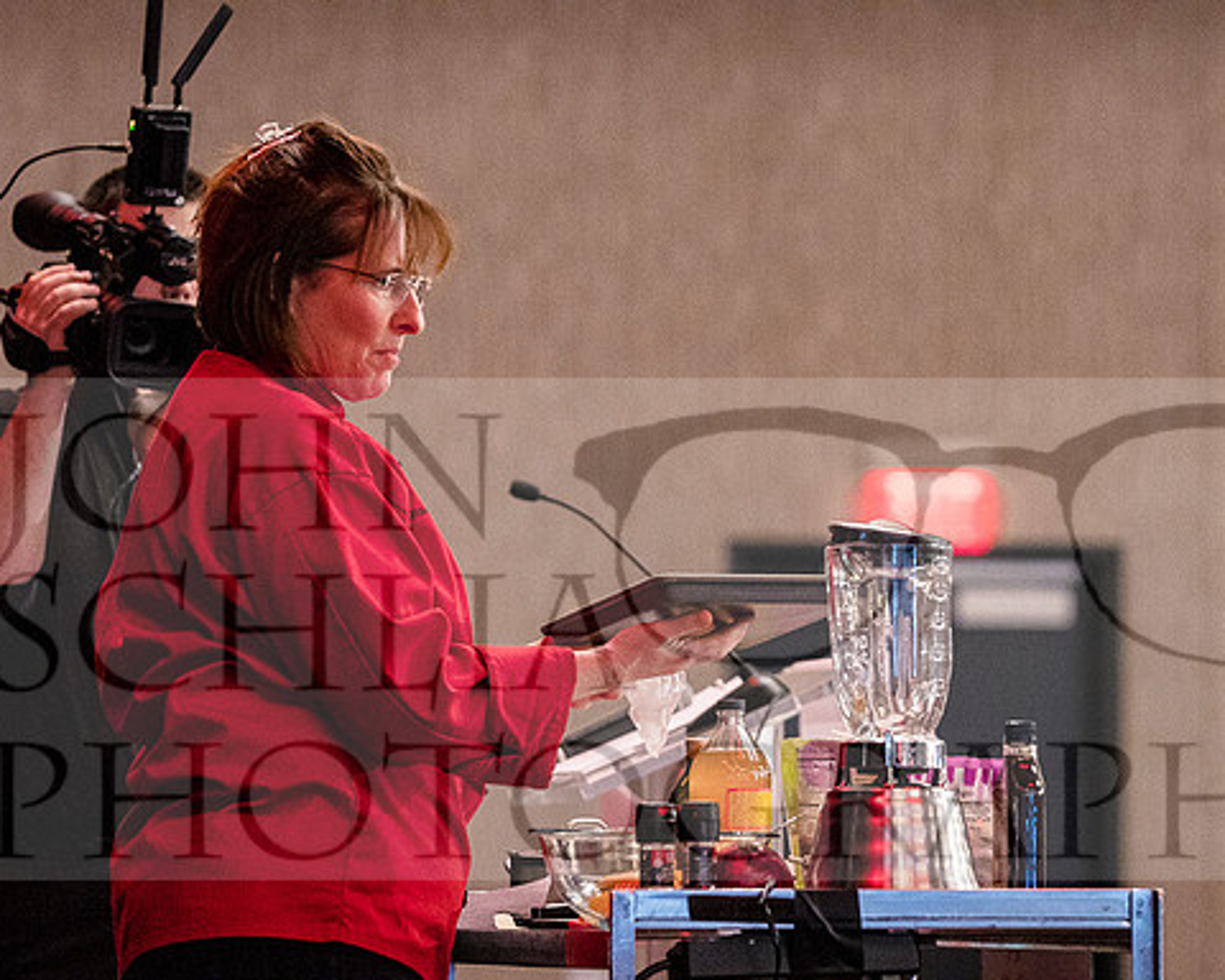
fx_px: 9499
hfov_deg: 7.4
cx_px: 704
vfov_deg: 5.9
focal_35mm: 262
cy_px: 491
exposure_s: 1/100
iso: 6400
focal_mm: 154
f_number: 4
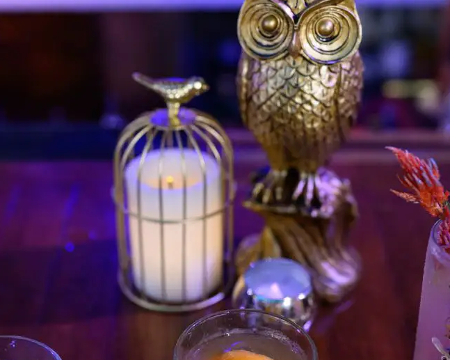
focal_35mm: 65
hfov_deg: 29.1
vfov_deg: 23.4
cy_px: 227
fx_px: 865
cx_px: 209
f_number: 2
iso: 1250
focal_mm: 35
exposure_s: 1/200
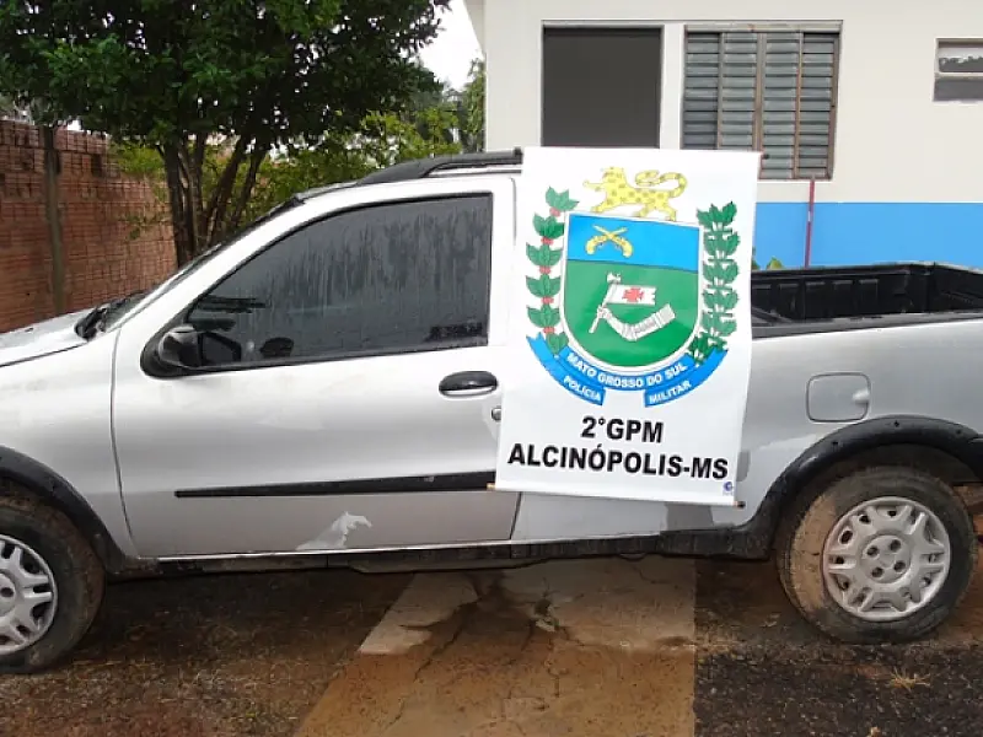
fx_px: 710
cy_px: 368
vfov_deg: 54.9
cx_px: 492
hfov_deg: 69.4
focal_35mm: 25
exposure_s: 1/30
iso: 80
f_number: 3.4
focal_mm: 4.4
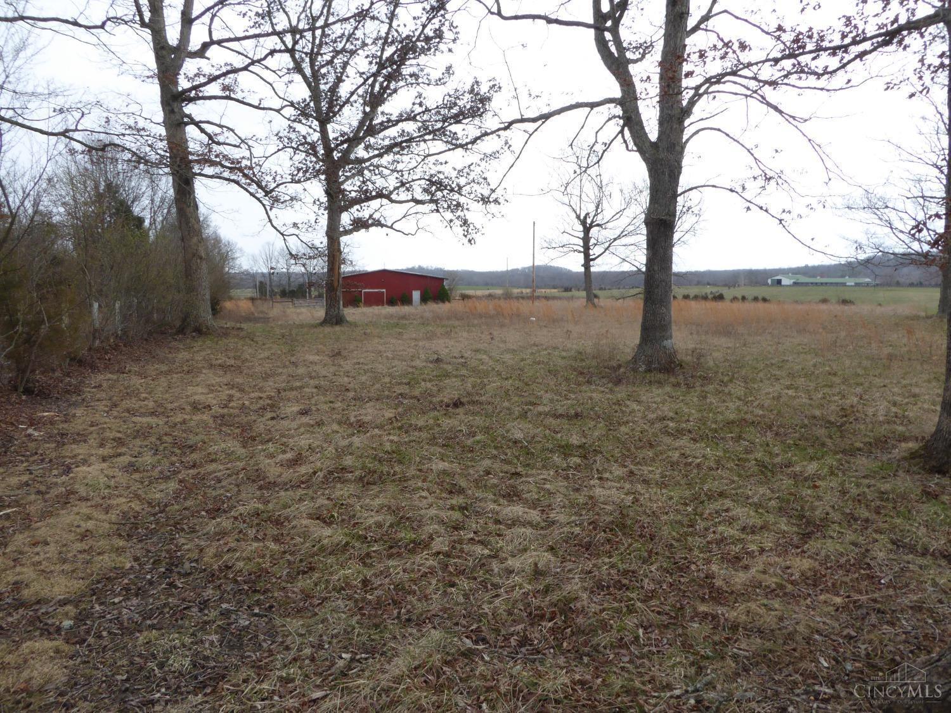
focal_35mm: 24
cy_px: 356
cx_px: 476
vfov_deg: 56.8
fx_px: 659
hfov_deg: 71.6
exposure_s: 1/50
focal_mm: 4.3
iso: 100
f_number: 5.6
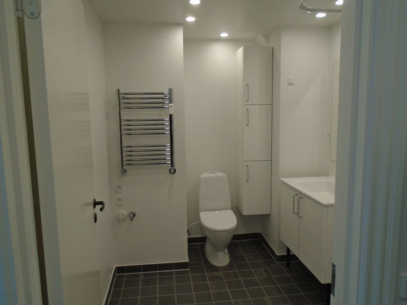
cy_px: 152
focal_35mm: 26
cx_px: 204
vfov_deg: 53.1
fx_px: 306
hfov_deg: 67.3
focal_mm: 4.6
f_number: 3.2
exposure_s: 1/40
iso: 160
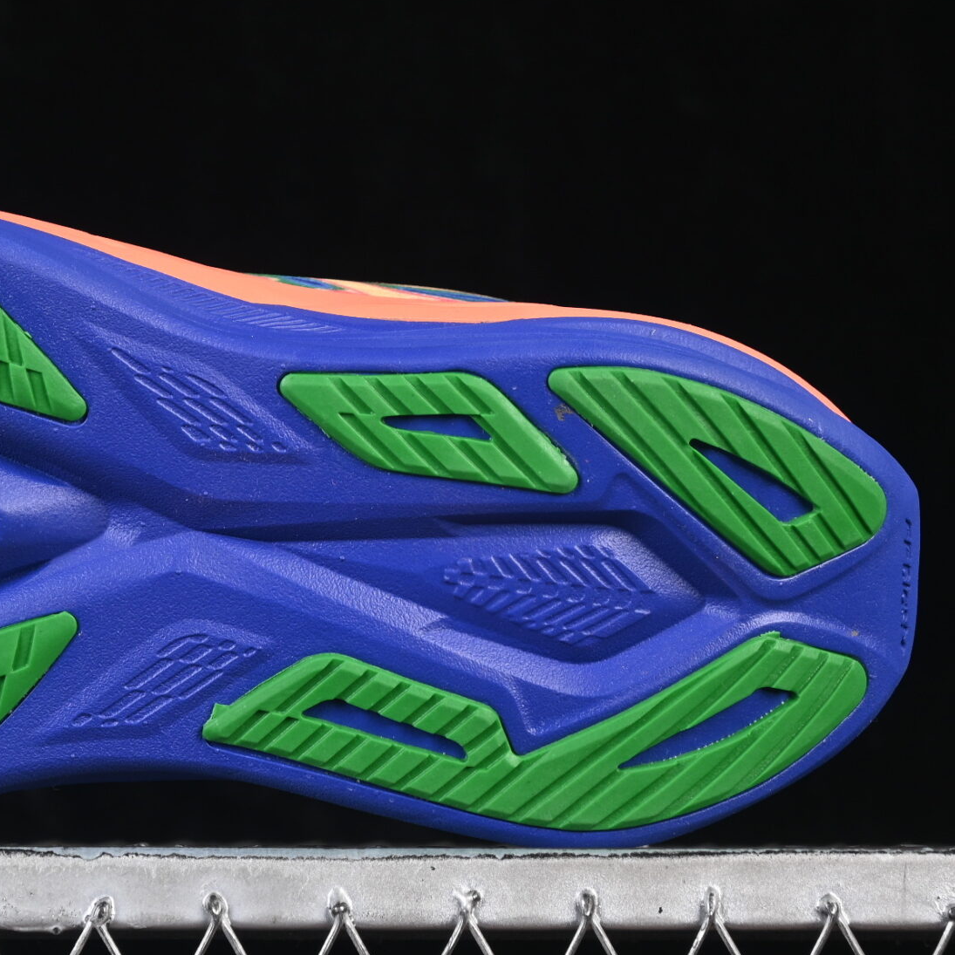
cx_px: 133
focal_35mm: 149
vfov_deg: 11.7
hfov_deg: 11.7
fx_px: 4651
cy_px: 382
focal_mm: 50
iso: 160
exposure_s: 1/60
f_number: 6.3
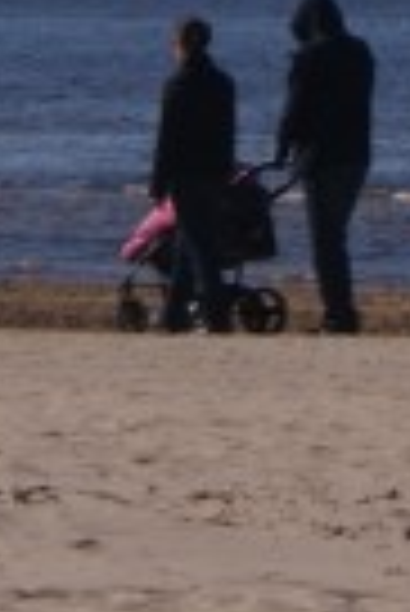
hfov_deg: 2.4
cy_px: -146
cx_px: -608
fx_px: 9627
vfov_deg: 3.6
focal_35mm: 565
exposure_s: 1/125
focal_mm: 50
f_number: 13
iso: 100
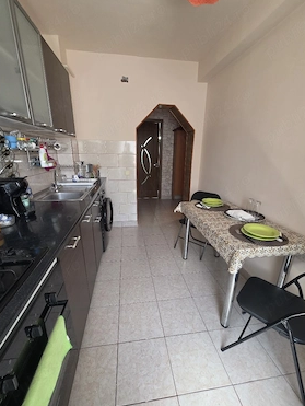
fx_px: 164
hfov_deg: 85.8
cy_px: 214
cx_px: 152
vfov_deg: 101.9
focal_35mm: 14
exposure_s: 1/101
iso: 250
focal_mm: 2.2
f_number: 1.9
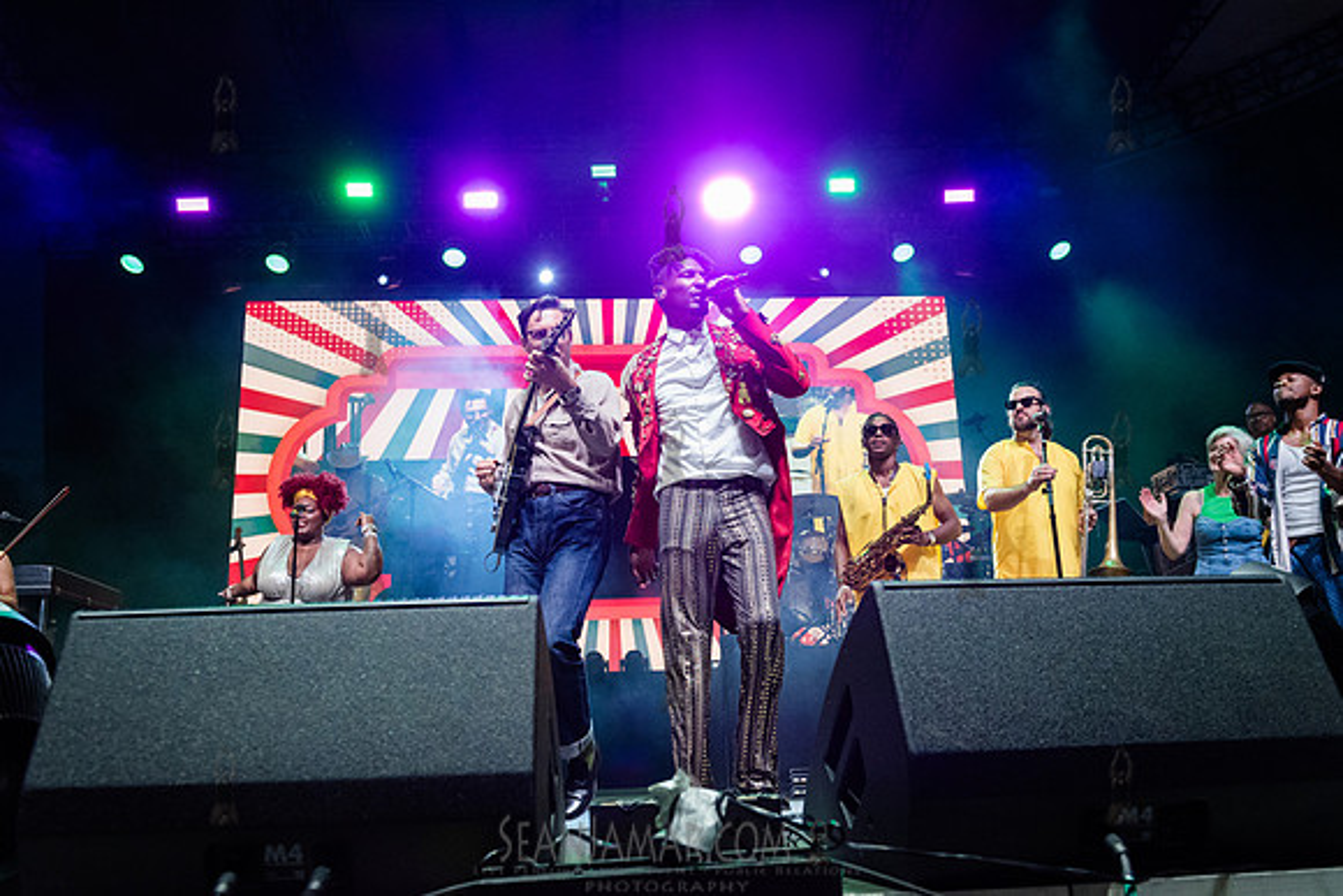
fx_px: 1186
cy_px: 448
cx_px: 681
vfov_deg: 41.4
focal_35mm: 32
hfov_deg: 59.0
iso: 6400
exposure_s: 1/800
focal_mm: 31
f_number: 4
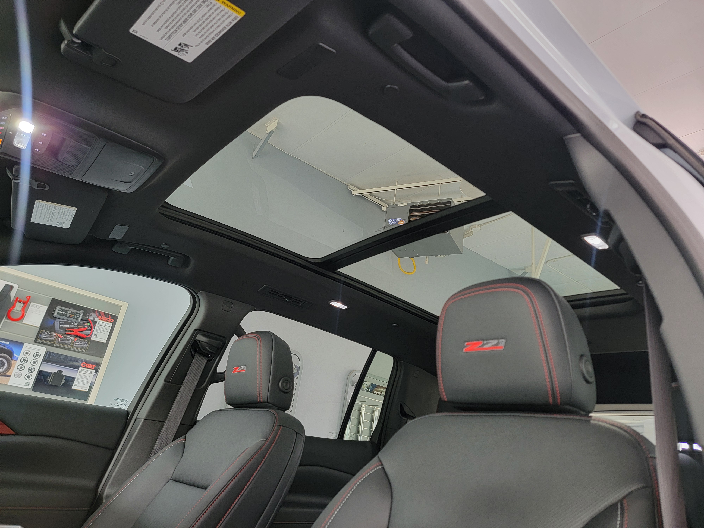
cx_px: 352
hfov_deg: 71.6
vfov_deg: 56.8
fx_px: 488
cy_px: 264
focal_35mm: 24
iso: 200
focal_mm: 6.7
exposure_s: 1/40
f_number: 1.8
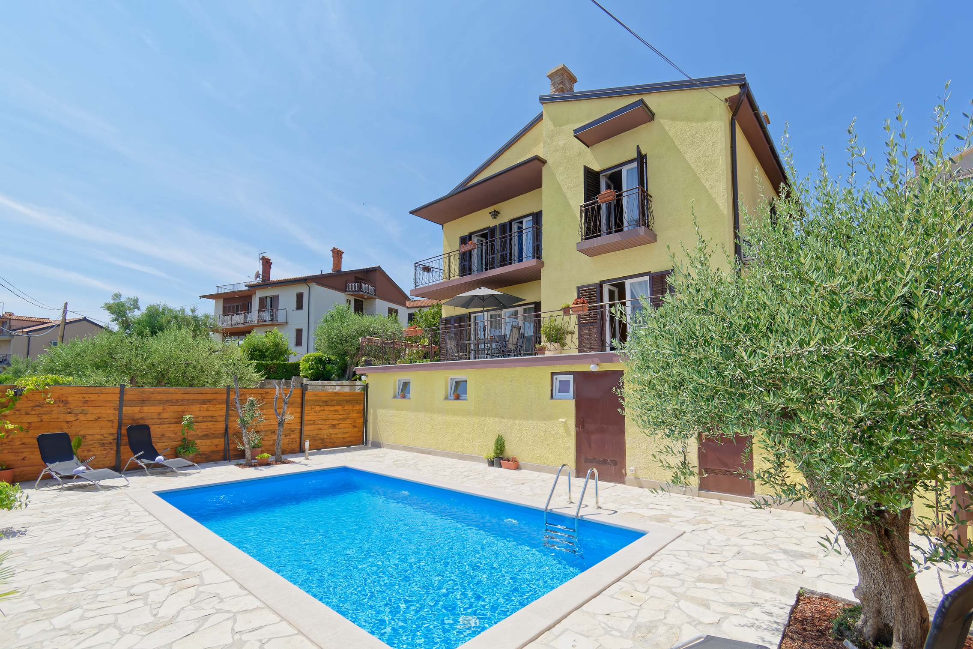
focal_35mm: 15
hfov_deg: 100.4
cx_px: 486
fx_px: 405
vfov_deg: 77.3
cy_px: 324
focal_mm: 10
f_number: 5.6
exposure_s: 1/800
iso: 100
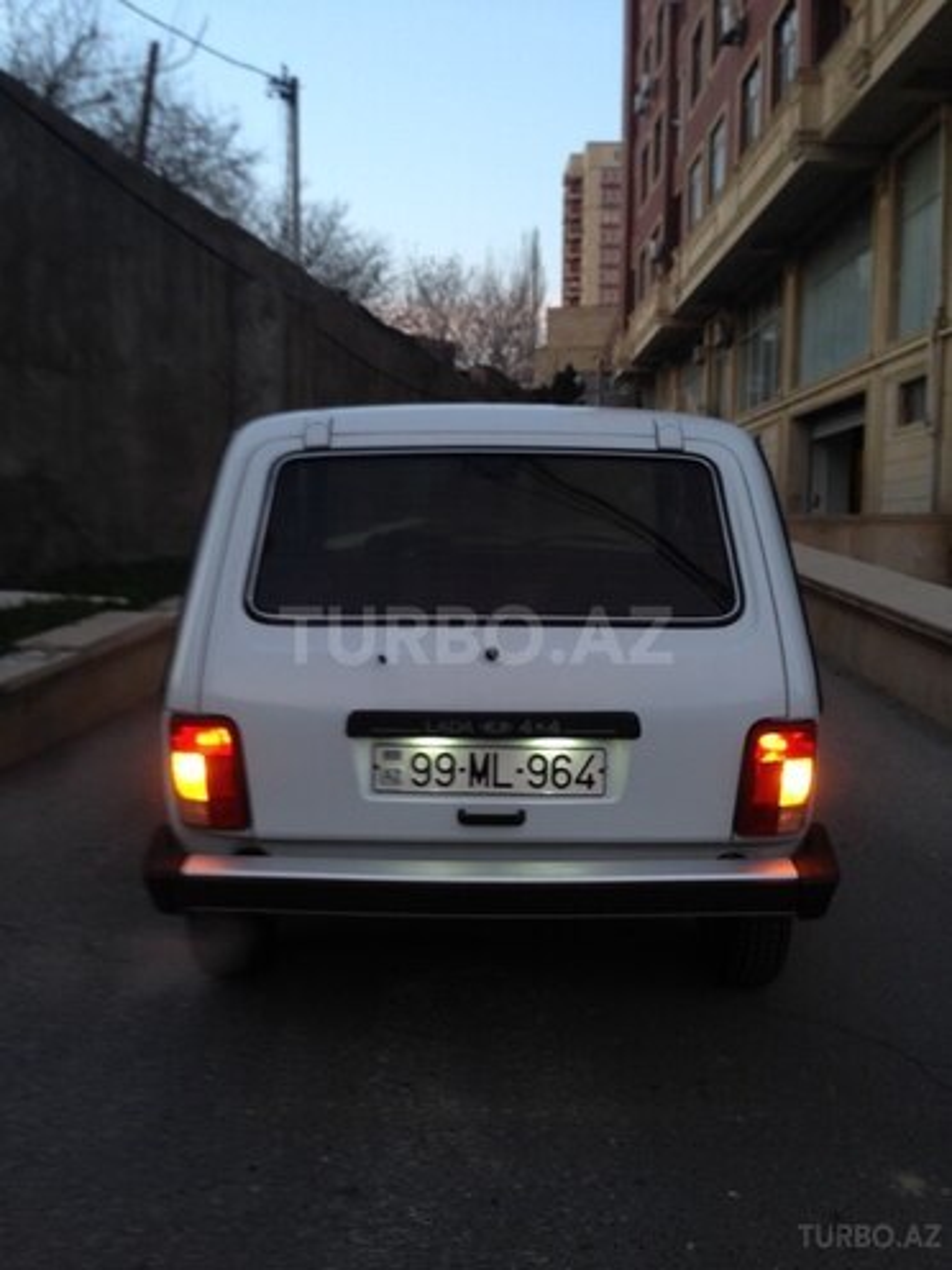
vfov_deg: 55.4
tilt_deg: -4.2
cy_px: 635
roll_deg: +0.3
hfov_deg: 42.9
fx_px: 1210
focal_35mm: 33
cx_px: 476
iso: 50
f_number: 2.4
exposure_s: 1/20
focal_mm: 4.12
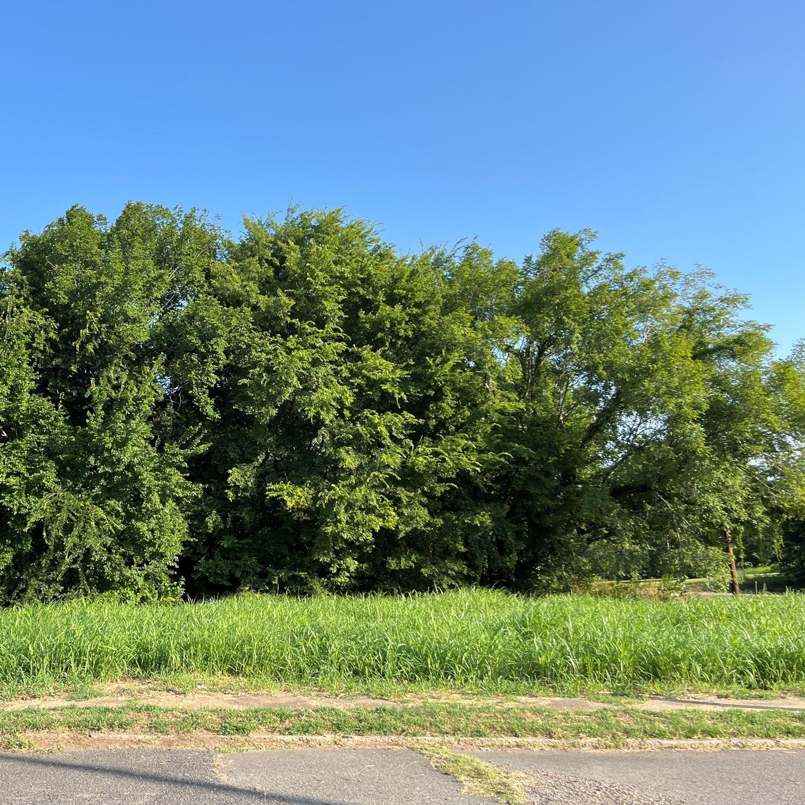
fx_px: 816
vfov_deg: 52.5
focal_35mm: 31
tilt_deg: +11.5
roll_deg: -0.6
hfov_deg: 51.6
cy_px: 404
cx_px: 273
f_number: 1.6
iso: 50
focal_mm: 5.1
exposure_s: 1/1212
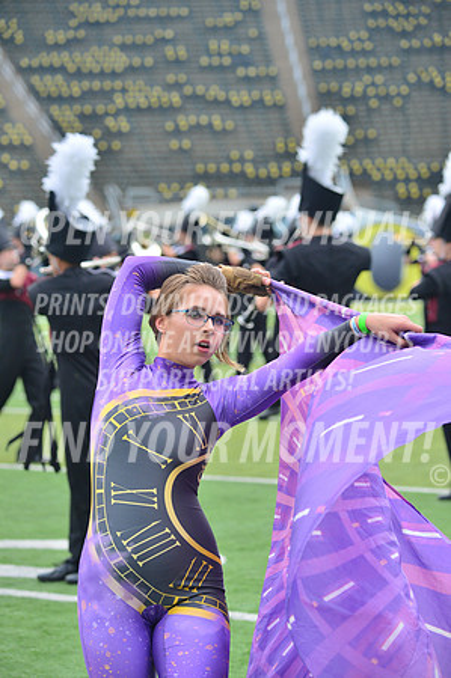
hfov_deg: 10.1
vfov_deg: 15.2
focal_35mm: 135
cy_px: 339
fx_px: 2543
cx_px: 226
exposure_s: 1/640
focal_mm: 135
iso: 400
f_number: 5.6
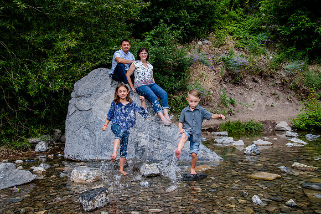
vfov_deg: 38.5
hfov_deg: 55.3
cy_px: 107
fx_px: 306
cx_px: 155
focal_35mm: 34
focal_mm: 32
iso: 400
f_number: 5
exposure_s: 1/160
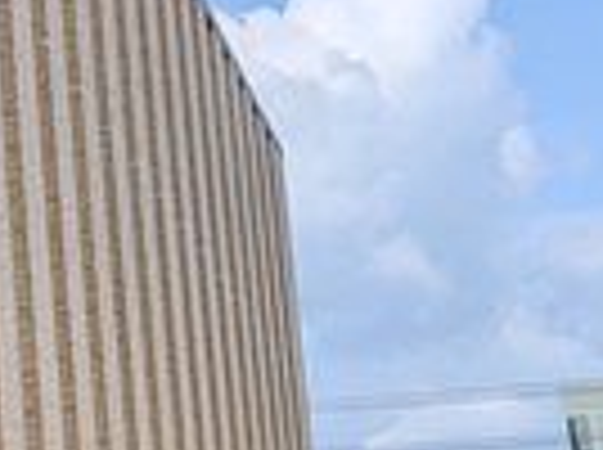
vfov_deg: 10.6
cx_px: -547
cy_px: 137
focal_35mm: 139
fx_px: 2417
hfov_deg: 12.7
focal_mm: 4.53
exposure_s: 1/2037
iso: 28
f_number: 1.7
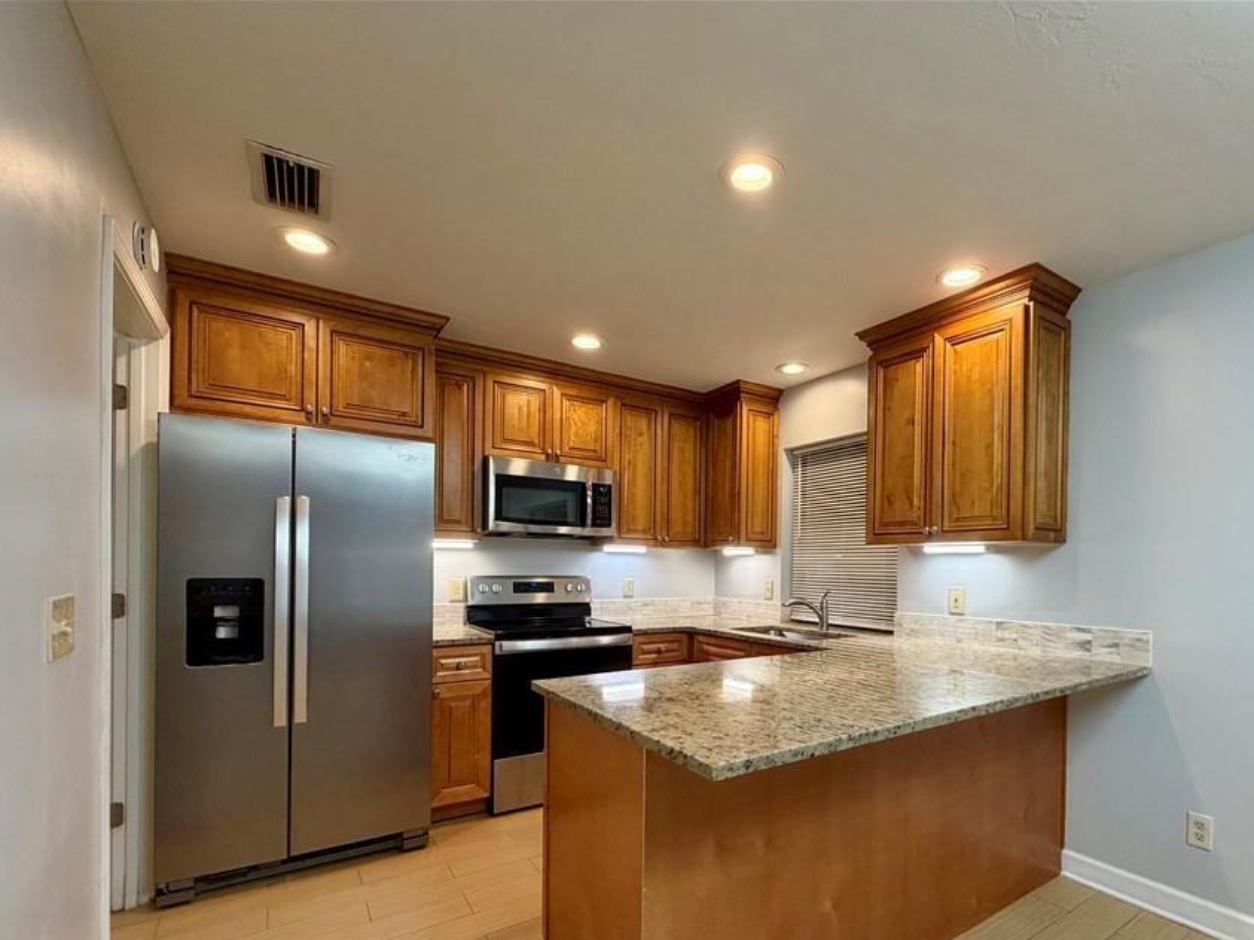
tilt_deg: -0.1
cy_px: 570
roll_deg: +0.0
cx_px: 717
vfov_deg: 73.8
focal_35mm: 17
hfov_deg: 90.4
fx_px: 616
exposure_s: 1/120
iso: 250
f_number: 2.2
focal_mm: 2.22
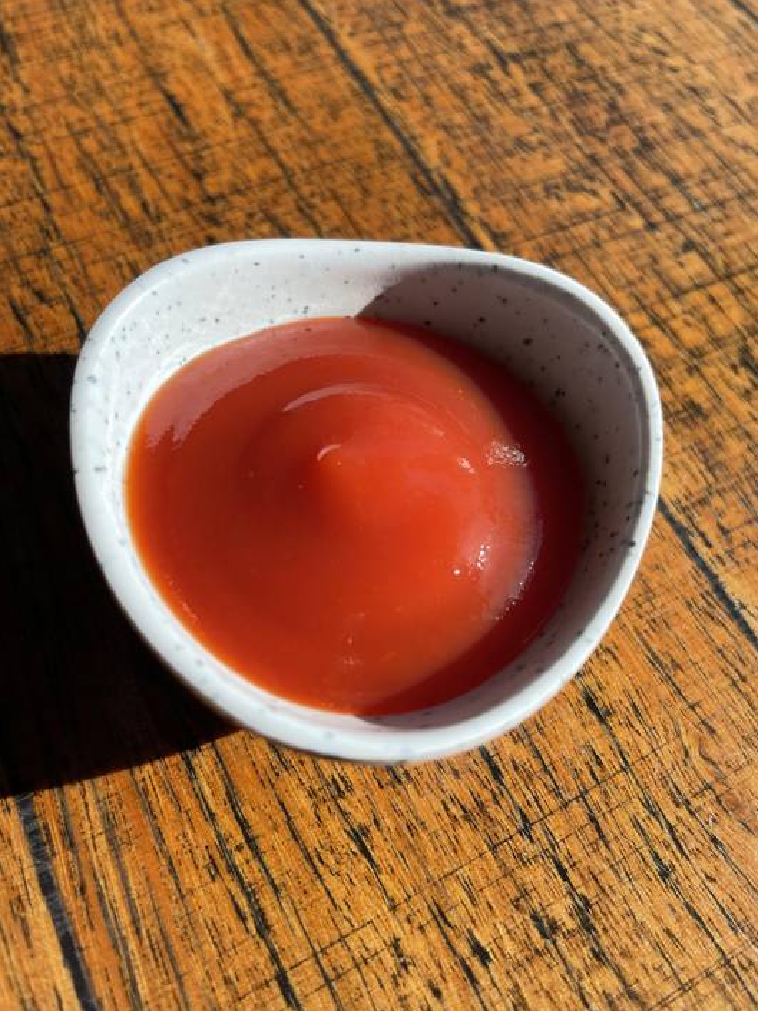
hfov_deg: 51.3
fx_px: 789
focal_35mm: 27
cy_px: 512
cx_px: 370
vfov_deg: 65.3
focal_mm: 4.2
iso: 32
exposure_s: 1/1473
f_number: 1.6
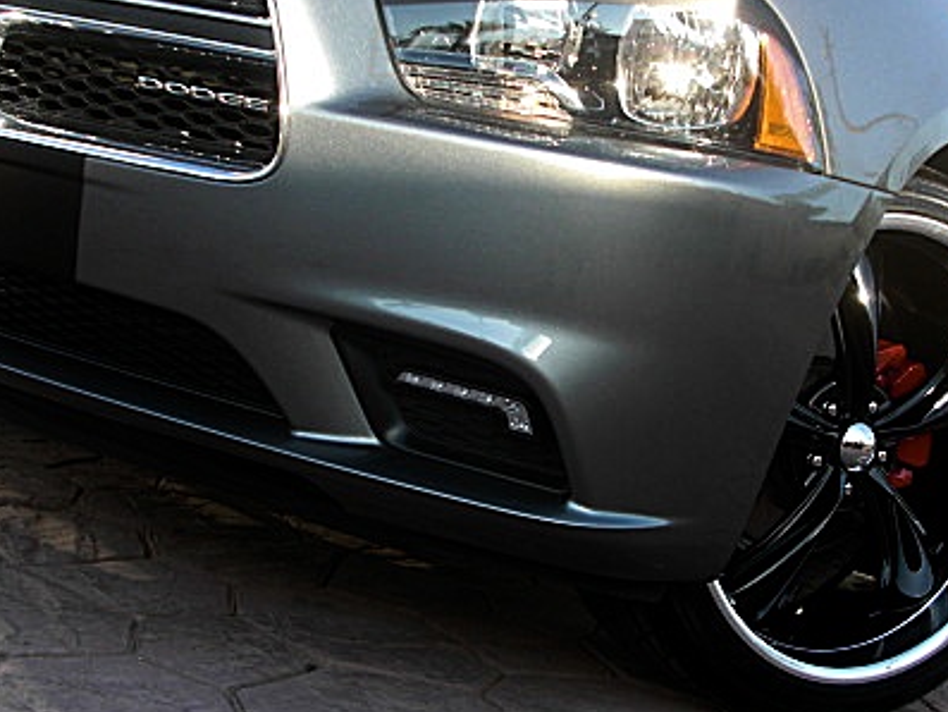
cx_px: 521
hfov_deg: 33.2
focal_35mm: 58
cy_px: 344
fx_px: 1589
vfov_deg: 25.2
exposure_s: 1/200
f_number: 2.8
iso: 50
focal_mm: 6.3
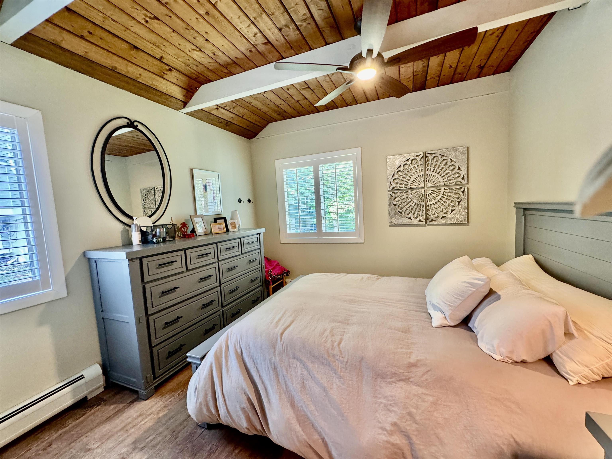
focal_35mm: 14
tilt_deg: -5.5
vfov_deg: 85.7
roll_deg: +2.7
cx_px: 306
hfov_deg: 102.1
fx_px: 248
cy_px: 230
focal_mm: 2.22
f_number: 2.2
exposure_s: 1/60
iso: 320
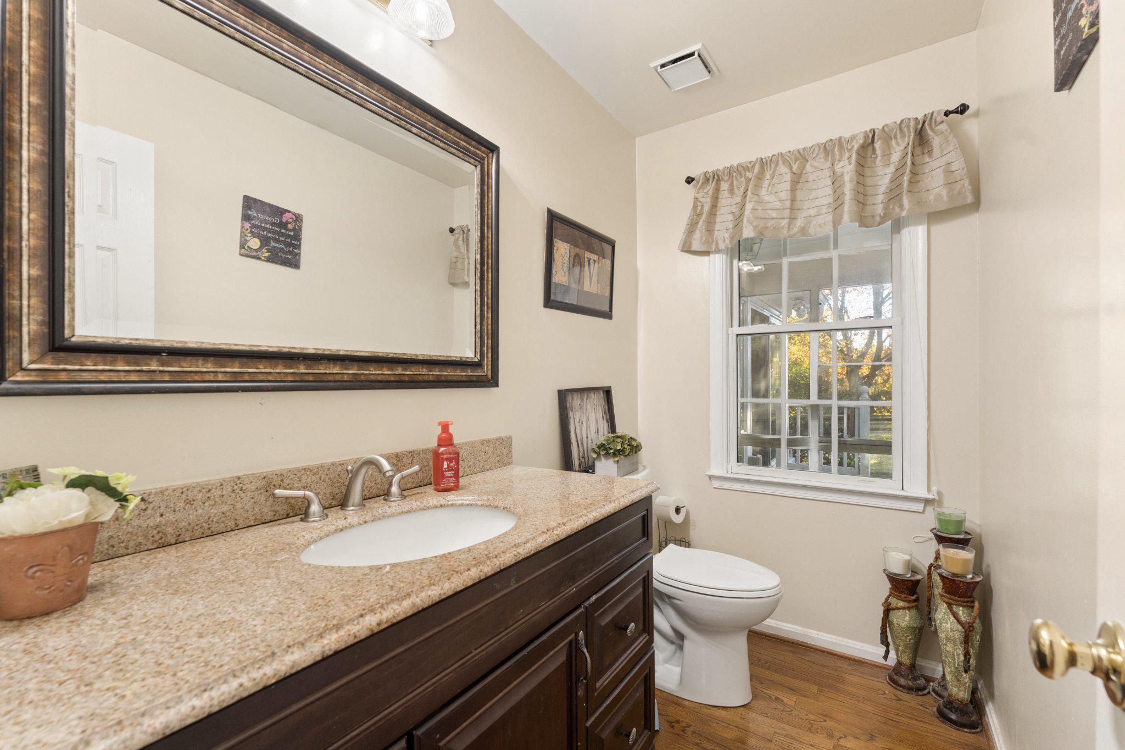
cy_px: 375
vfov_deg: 76.6
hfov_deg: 99.7
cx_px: 562
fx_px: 475
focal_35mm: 15
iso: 1250
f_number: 7.1
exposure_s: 1/30
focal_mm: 15.2
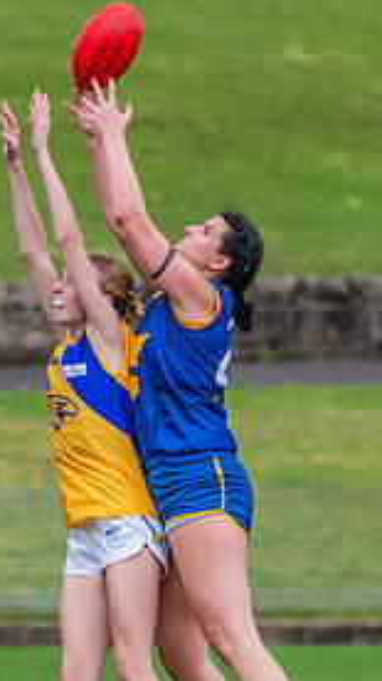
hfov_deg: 1.5
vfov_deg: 2.7
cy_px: 494
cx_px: 158
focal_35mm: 814
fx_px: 14676
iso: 1100
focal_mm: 240
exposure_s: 1/1600
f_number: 5.3
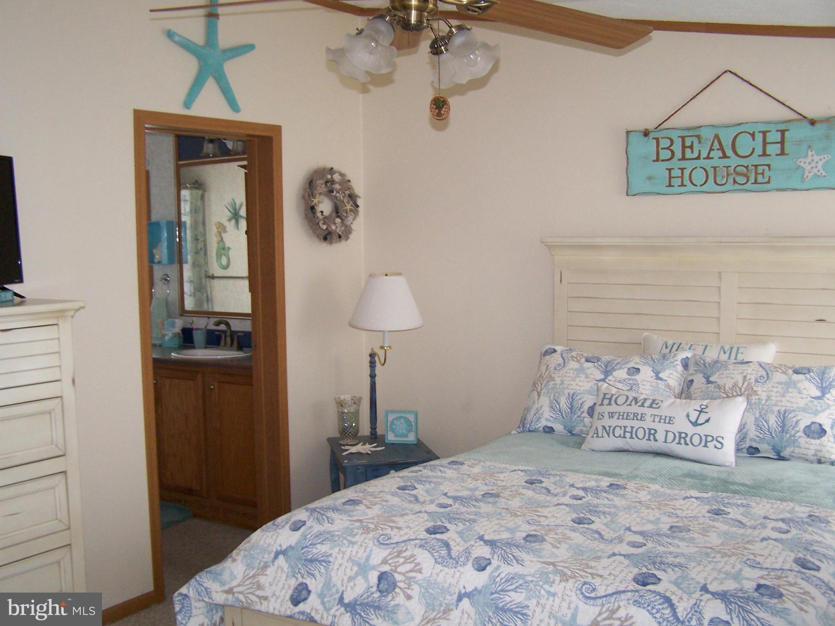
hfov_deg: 49.0
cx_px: 418
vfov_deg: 37.7
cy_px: 313
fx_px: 917
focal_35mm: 38
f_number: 2.8
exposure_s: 1/60
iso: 140
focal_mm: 6.3
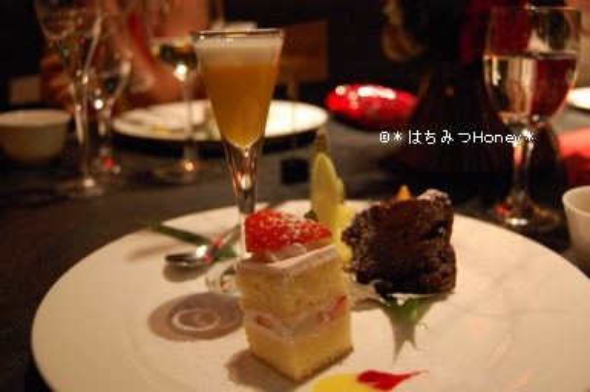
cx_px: 295
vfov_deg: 34.1
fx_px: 639
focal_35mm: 39
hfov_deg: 49.6
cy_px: 196
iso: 1600
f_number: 4
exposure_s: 1/5
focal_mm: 26
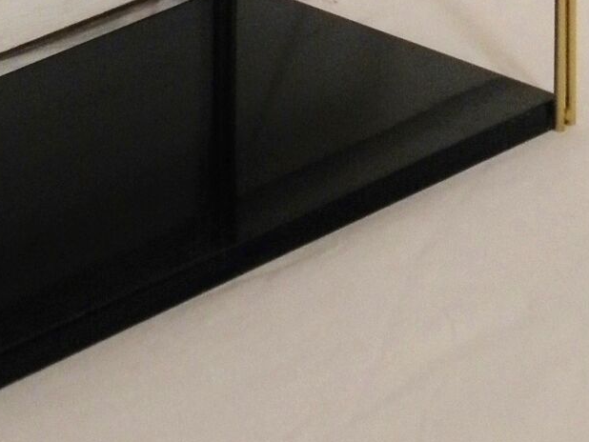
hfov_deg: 9.4
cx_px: -119
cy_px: -545
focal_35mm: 207
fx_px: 3524
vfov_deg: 6.9
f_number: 4
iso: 200
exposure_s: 1/25
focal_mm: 9.1
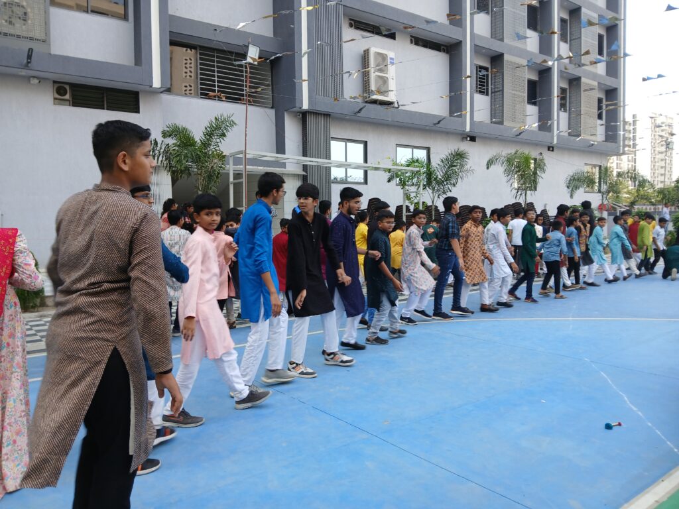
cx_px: 340
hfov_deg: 67.3
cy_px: 254
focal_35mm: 26
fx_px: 510
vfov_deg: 53.1
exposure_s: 1/100
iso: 32
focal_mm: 3.98
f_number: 1.8
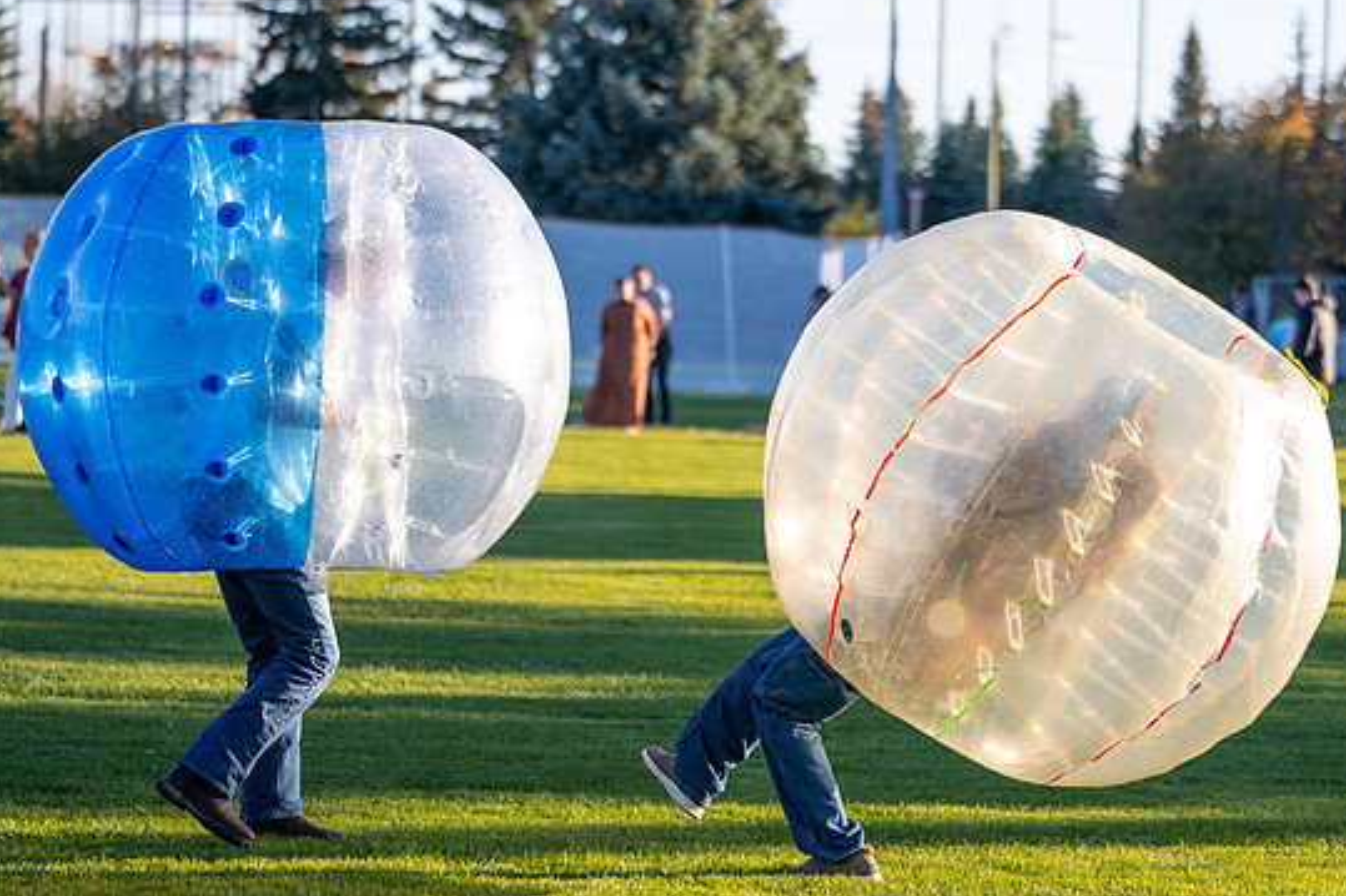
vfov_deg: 8.8
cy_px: 443
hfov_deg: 13.2
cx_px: 727
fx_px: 5831
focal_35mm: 156
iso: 160
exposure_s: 1/1000
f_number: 2.8
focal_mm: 96
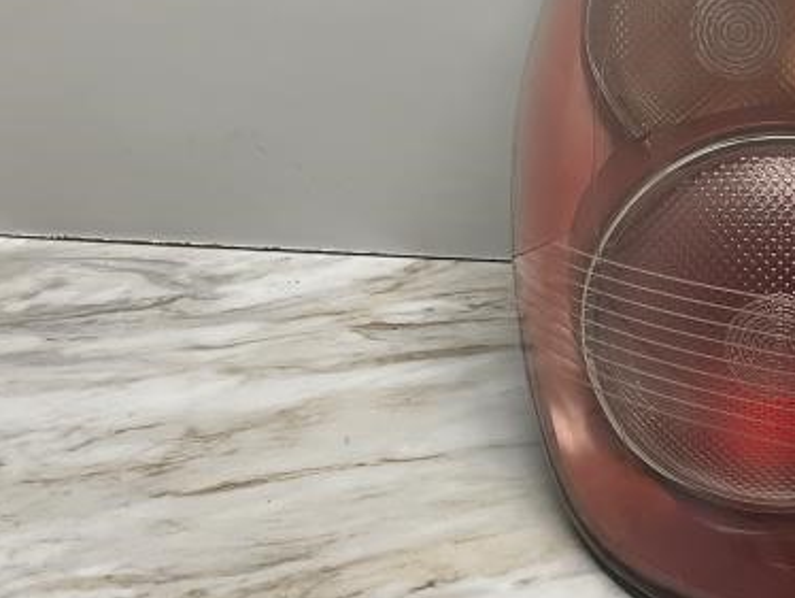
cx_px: 744
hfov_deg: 29.6
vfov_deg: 23.7
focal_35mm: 62
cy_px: 253
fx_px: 1425
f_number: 1.8
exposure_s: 1/454
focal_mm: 3
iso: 25
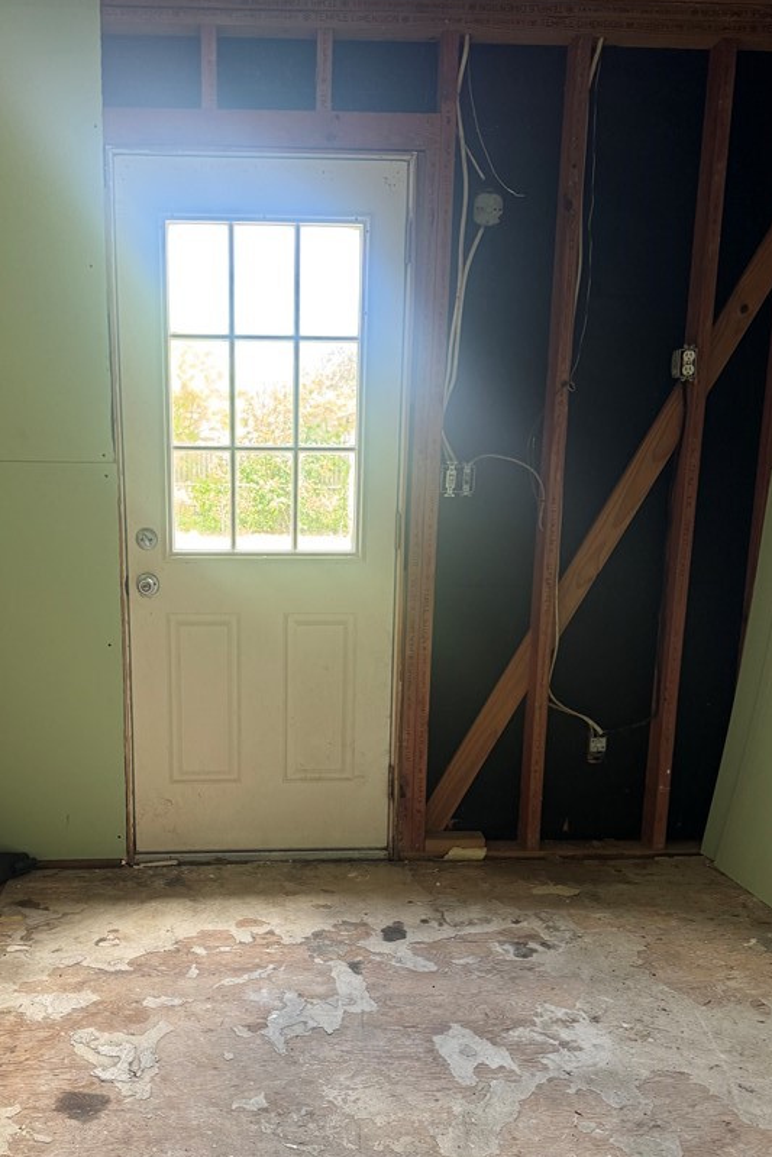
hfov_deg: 40.8
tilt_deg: -13.3
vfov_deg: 58.3
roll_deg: +0.2
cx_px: 278
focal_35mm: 32
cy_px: 682
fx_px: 1029
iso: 200
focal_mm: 6.76
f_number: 1.78
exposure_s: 1/121
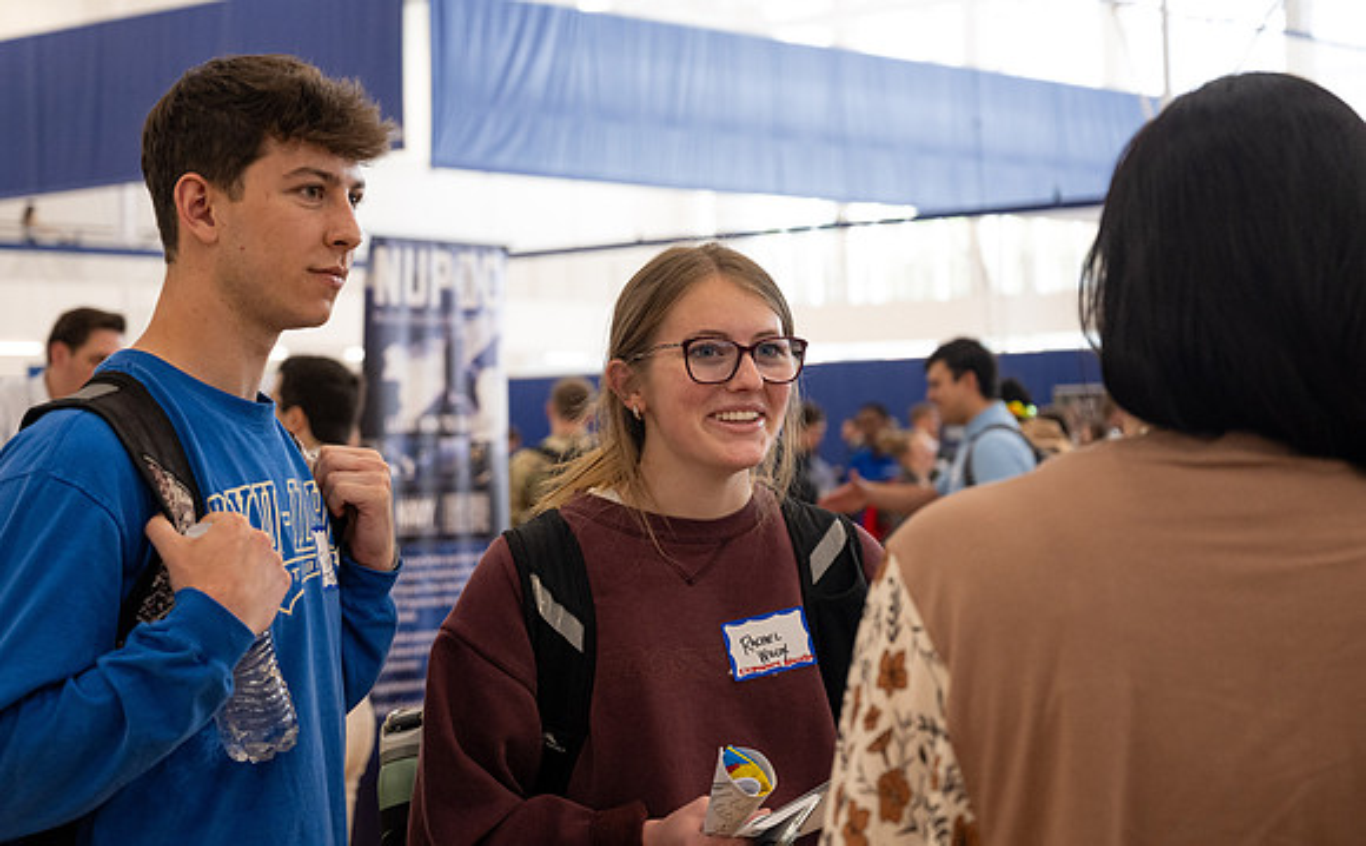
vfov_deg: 17.7
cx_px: 592
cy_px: 294
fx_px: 2714
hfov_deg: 28.2
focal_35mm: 73
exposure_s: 1/125
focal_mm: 59
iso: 800
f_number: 4
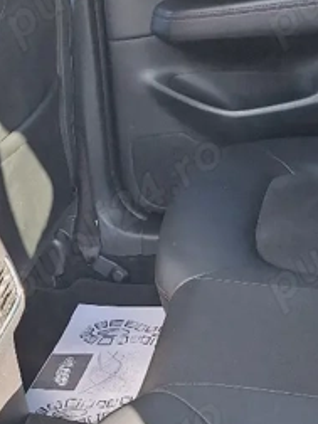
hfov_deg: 20.2
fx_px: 894
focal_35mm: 73
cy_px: 261
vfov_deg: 26.6
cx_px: 180
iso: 40
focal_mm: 5.54
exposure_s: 1/143
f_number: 1.8
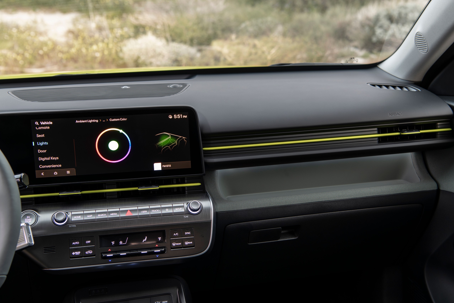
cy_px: 167
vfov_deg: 25.0
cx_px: 233
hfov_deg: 36.9
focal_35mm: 54
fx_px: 681
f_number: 5
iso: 64
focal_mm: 46
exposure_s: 1.6
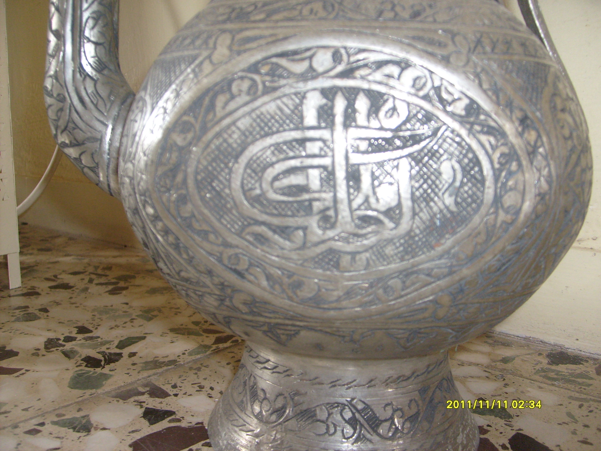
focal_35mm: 35
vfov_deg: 40.7
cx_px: 300
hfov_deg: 52.6
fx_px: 608
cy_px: 226
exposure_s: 1/45
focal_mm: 5.8
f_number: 2.8
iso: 100
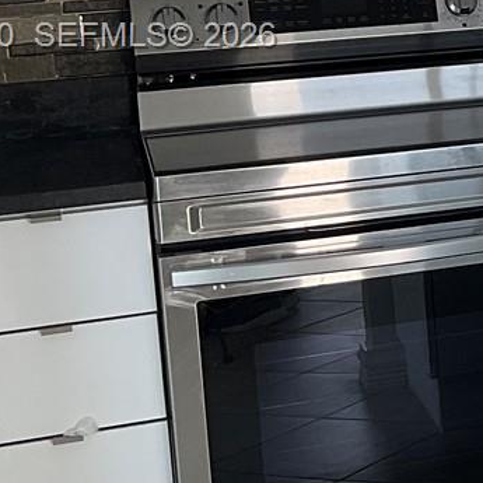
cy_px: 38
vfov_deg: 14.5
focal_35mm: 119
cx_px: 960
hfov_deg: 12.8
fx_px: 1879
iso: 25
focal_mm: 3
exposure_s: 1/122
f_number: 1.8
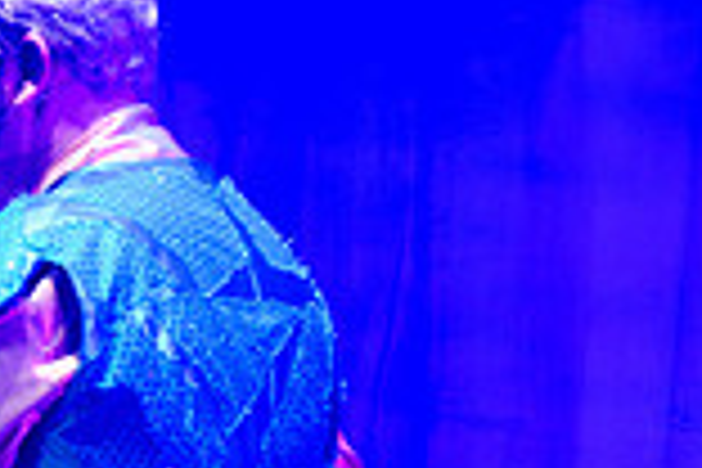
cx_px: -572
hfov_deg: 4.6
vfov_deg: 3.1
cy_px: 718
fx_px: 8716
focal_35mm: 447
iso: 1000
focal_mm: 120
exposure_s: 1/125
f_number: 4
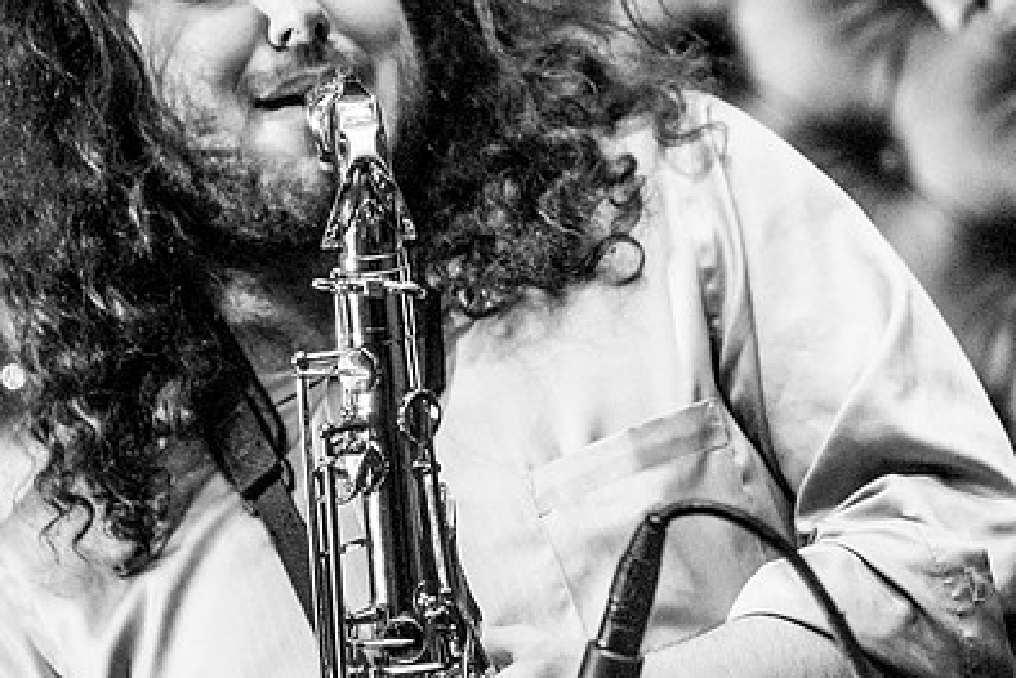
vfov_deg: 8.5
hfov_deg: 12.7
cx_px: 462
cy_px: 238
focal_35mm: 162
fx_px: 4573
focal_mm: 110
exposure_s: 1/200
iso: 6400
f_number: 4
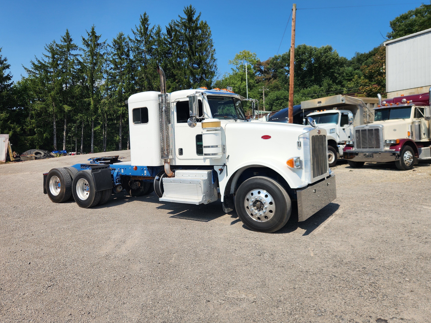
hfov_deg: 67.1
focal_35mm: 26
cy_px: 147
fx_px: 324
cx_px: 195
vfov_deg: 53.0
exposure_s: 1/2410
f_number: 1.8
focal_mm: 5.4
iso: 20
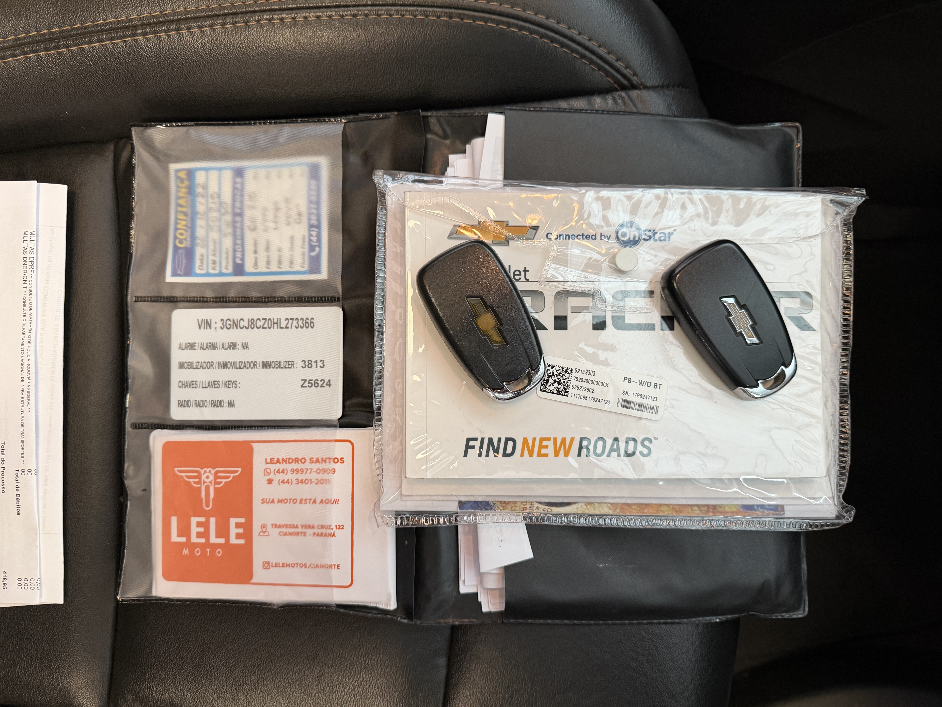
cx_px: 471
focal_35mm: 24
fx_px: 653
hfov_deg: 71.6
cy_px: 354
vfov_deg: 56.8
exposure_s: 1/60
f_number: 1.78
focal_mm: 6.76
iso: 320
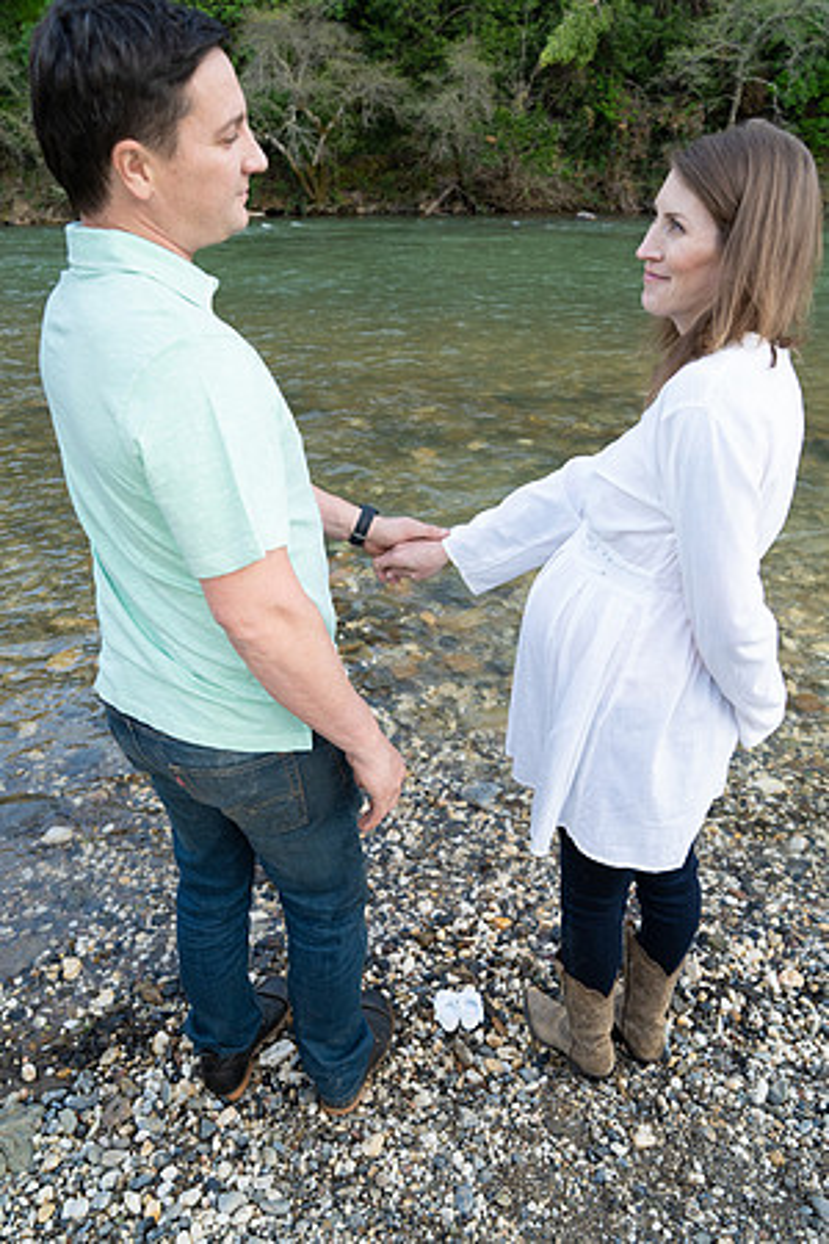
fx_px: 829
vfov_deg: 73.7
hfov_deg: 53.1
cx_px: 414
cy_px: 622
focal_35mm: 24
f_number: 4
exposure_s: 1/250
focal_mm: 24
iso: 800
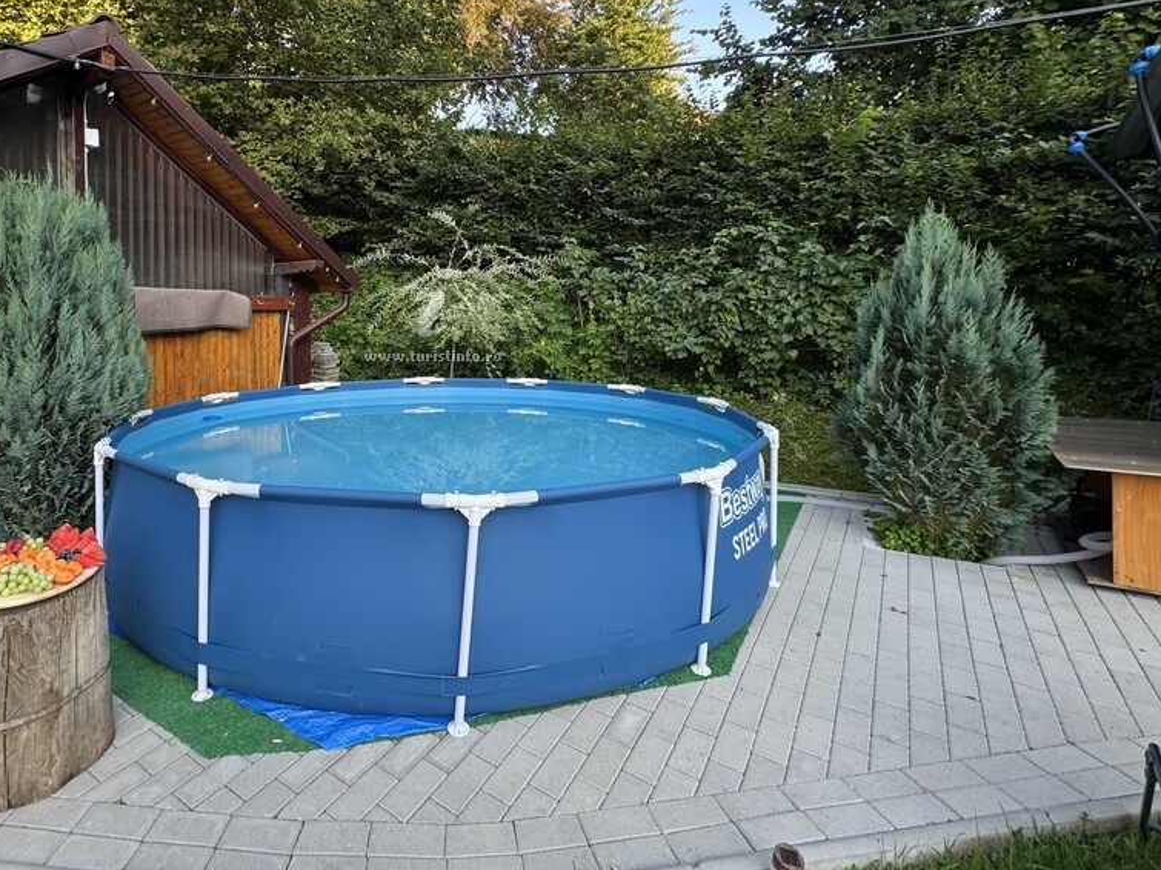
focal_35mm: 19
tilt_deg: -0.4
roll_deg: +0.6
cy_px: 329
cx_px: 449
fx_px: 637
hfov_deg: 83.3
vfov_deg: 67.7
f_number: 2.2
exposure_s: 1/103
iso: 40
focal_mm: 2.22
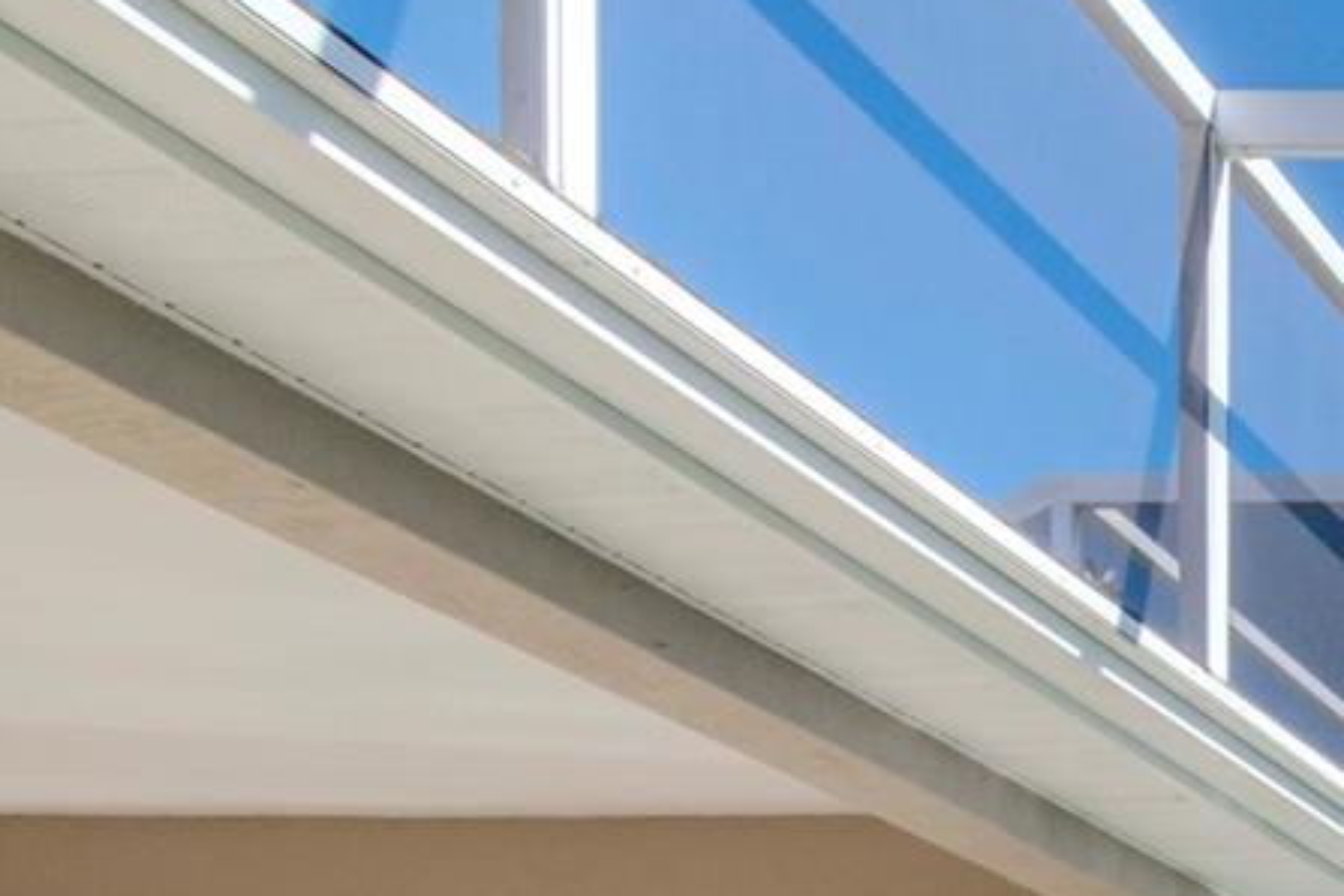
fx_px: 2605
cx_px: 2306
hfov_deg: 21.2
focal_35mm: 70
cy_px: 1476
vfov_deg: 17.0
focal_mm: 13
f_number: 14
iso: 640
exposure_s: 1/250
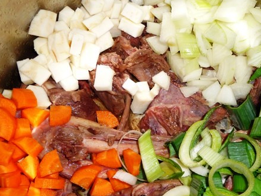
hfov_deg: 33.0
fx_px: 437
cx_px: 171
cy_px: 120
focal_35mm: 58
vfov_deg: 25.2
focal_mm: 6.7
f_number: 3.9
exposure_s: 1/30
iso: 100
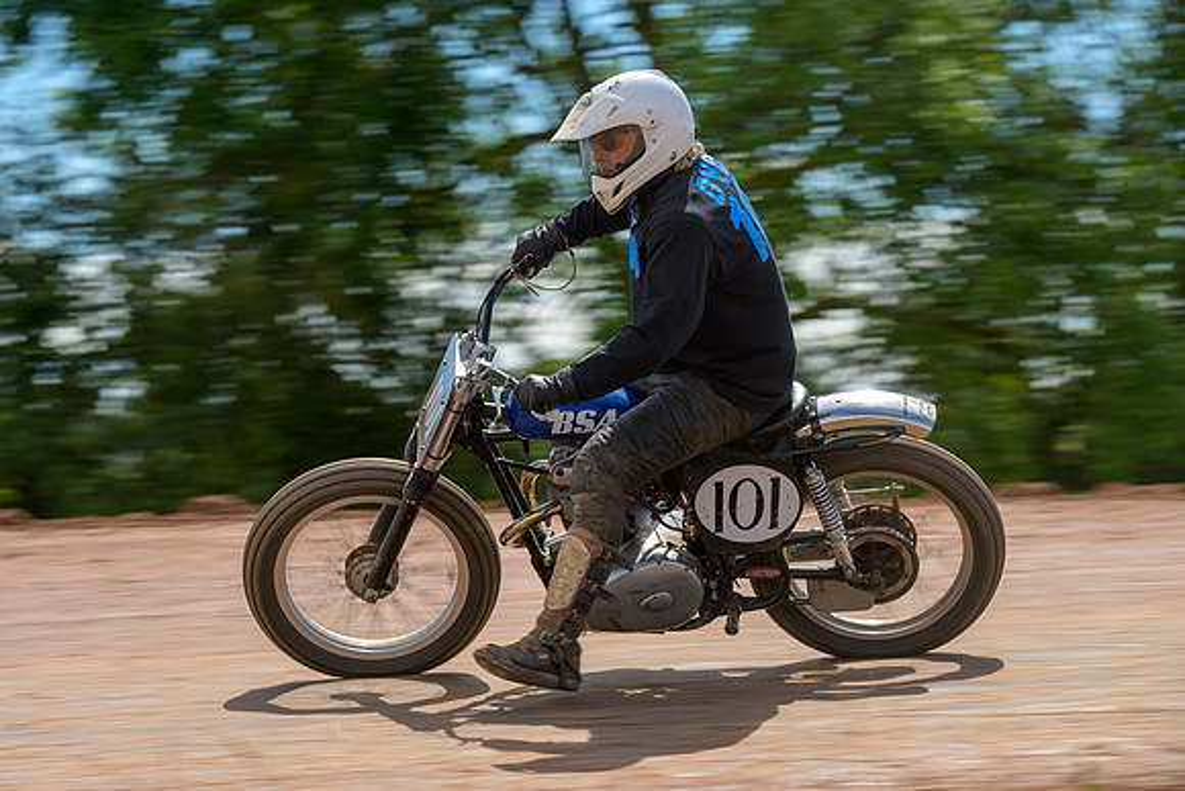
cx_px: 511
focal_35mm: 142
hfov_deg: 14.4
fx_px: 4683
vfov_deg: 9.6
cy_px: 341
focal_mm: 125
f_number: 8
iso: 64
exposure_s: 1/125
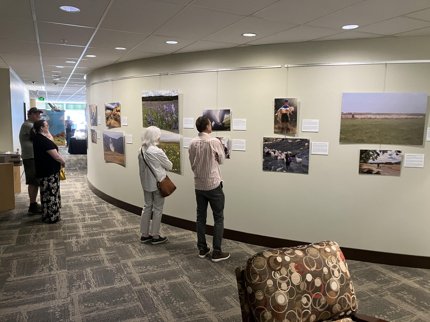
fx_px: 348
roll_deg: -1.8
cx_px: 215
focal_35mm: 28
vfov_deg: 49.7
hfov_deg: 63.4
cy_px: 161
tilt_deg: -5.5
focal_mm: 3.99
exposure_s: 1/50
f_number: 1.8
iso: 320
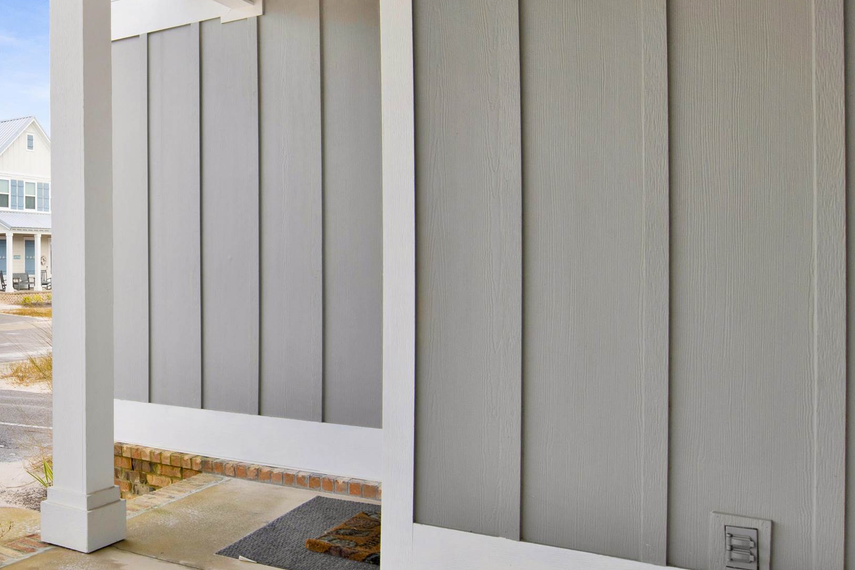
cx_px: 63
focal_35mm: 34
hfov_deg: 48.9
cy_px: 270
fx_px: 807
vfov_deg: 38.9
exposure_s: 1/160
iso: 200
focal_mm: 18
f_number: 11
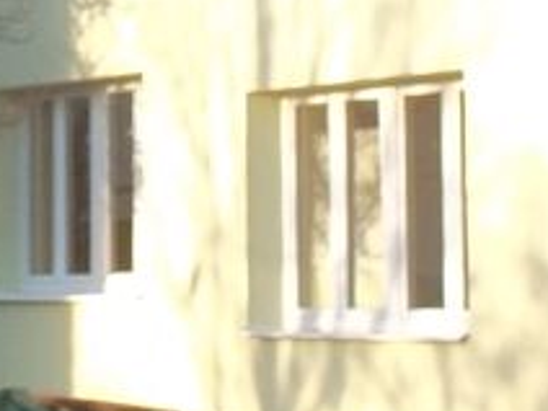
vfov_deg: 7.0
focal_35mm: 211
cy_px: -103
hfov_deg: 9.2
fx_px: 3340
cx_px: -225
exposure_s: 1/100
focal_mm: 7.9
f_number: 4.7
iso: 80
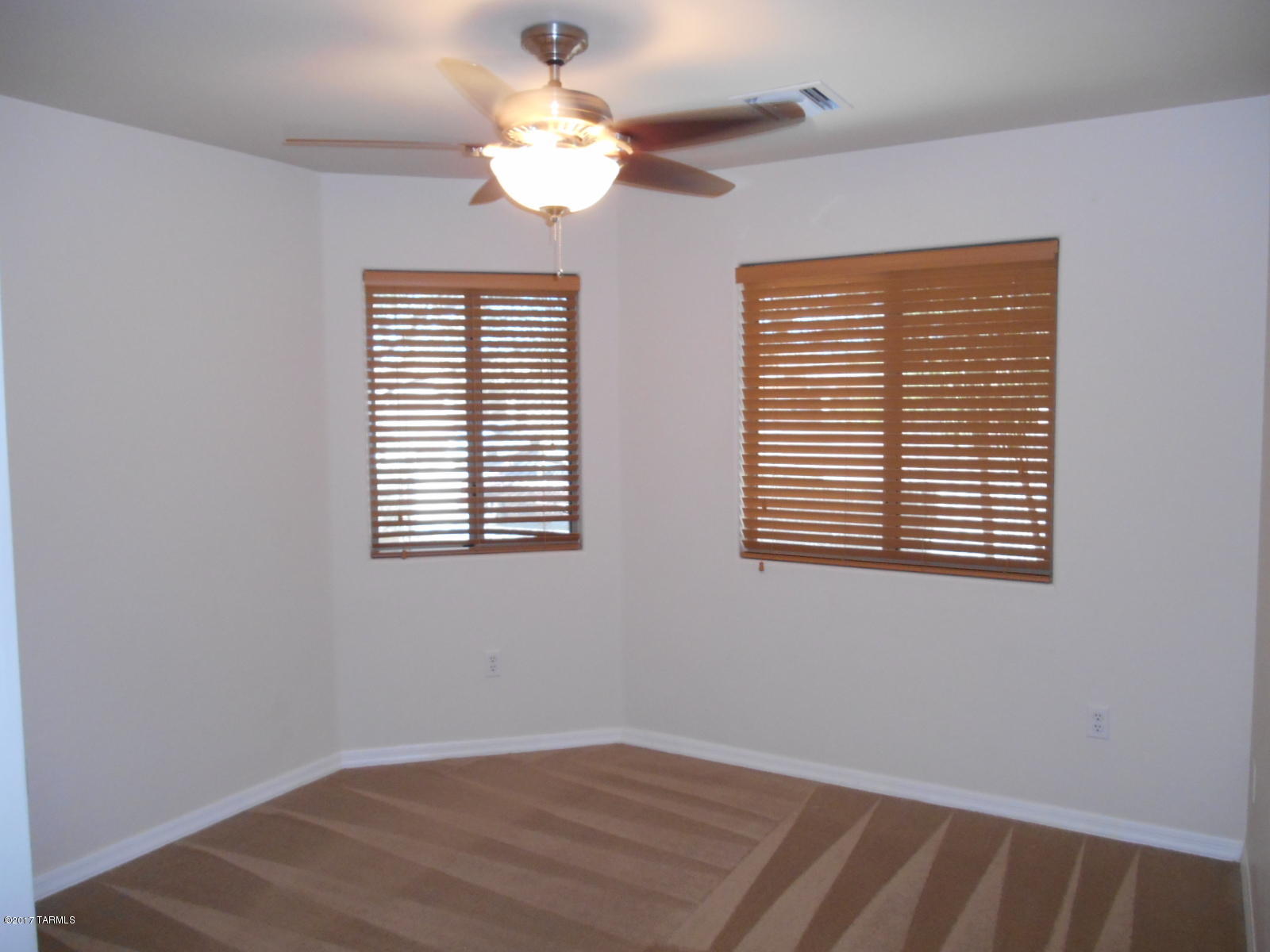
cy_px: 476
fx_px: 954
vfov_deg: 53.1
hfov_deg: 67.3
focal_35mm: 26
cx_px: 635
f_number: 3.4
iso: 320
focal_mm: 4.7
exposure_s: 1/25
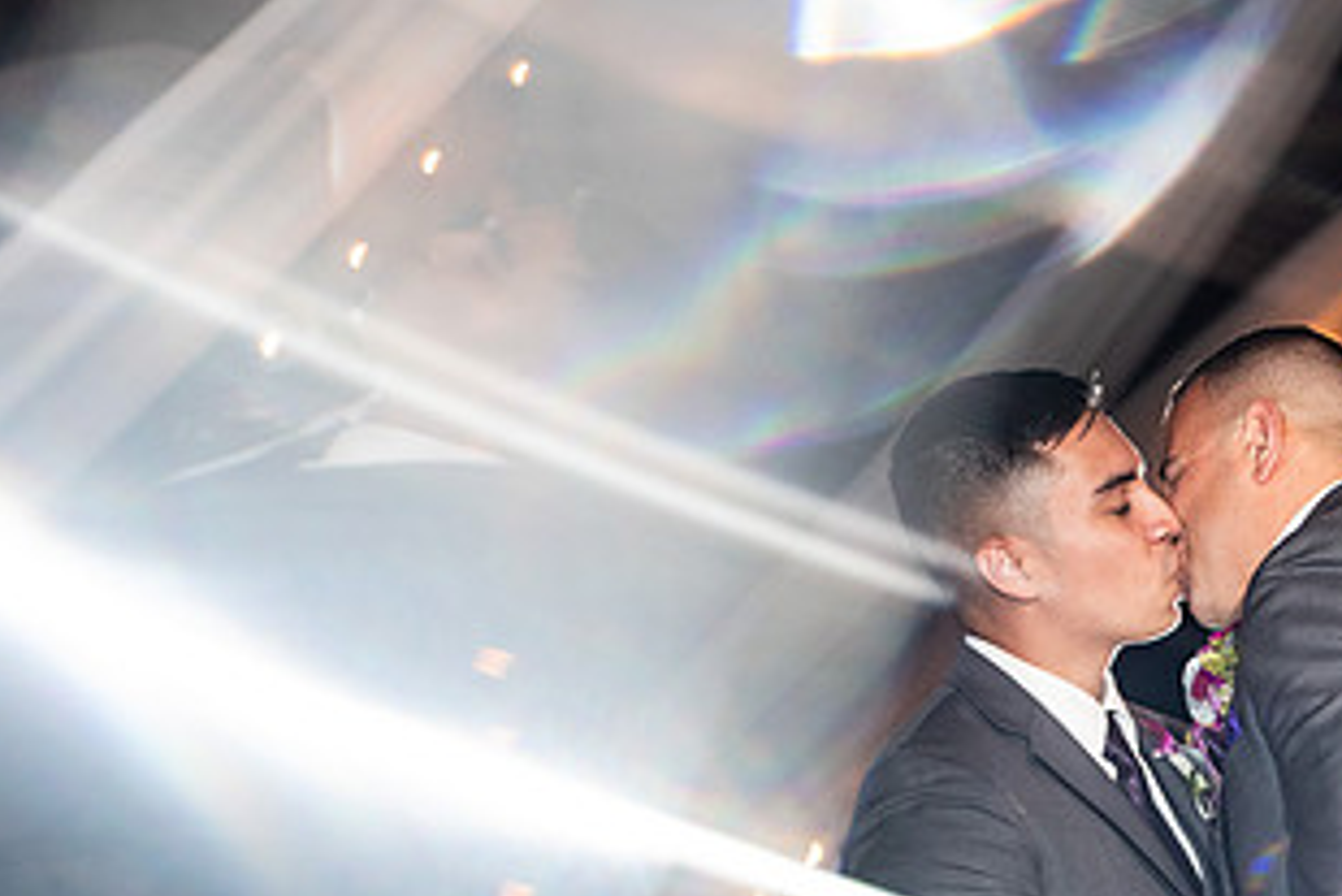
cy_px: 522
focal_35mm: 161
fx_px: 6004
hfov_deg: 12.8
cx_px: 688
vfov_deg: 8.5
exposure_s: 1/125
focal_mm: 86
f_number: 2.8
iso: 1250
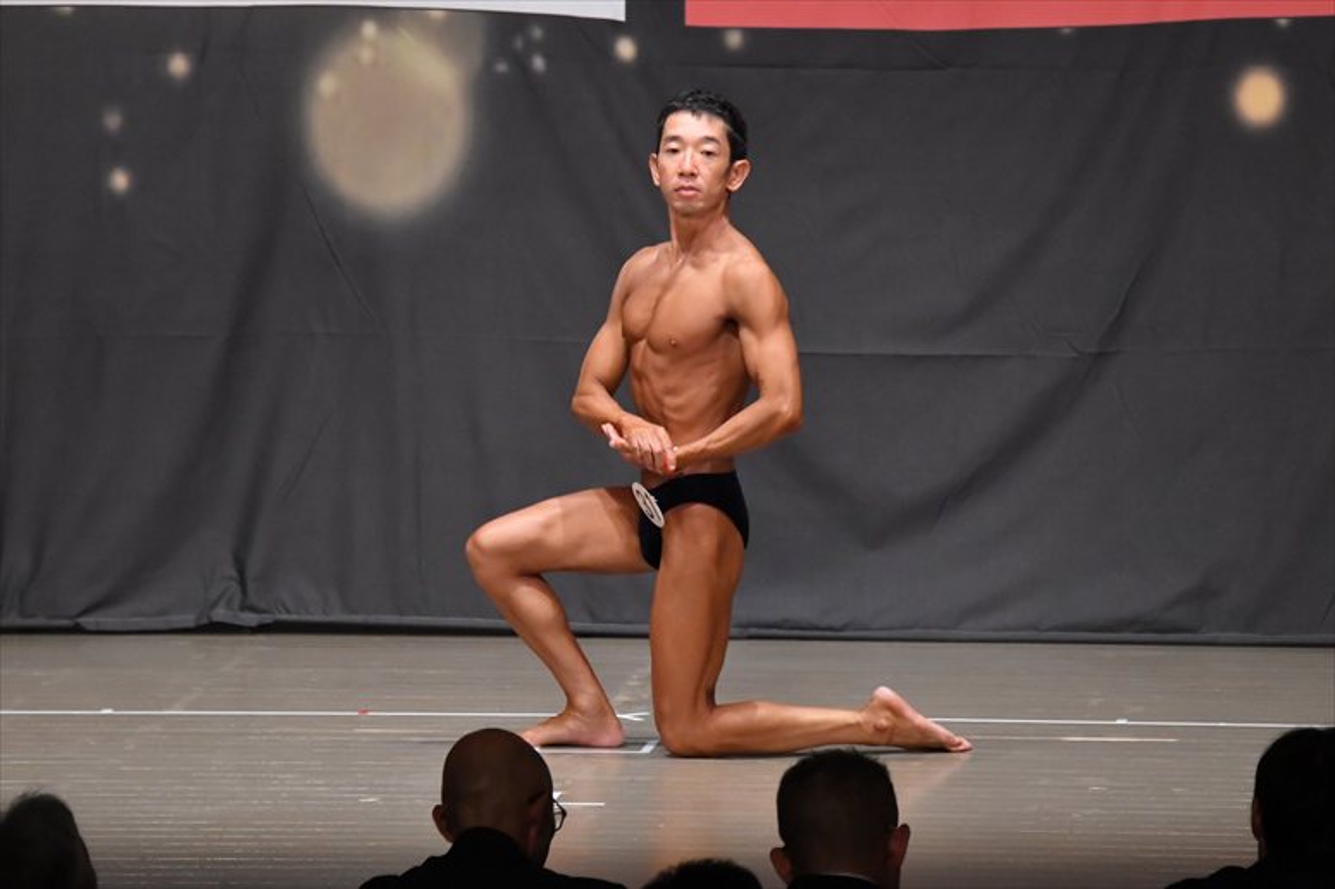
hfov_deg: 8.1
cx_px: 668
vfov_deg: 5.4
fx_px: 9452
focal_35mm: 255
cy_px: 444
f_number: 5.6
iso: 6400
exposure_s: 1/400
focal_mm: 170
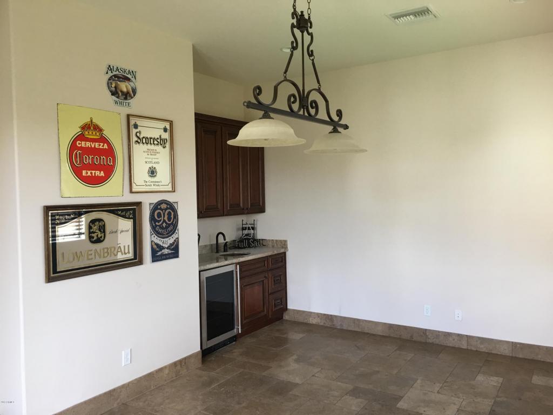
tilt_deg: -0.1
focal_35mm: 29
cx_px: 276
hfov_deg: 61.7
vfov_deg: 48.2
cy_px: 208
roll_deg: +0.9
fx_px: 463
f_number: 2.2
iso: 32
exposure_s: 1/15
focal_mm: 4.15
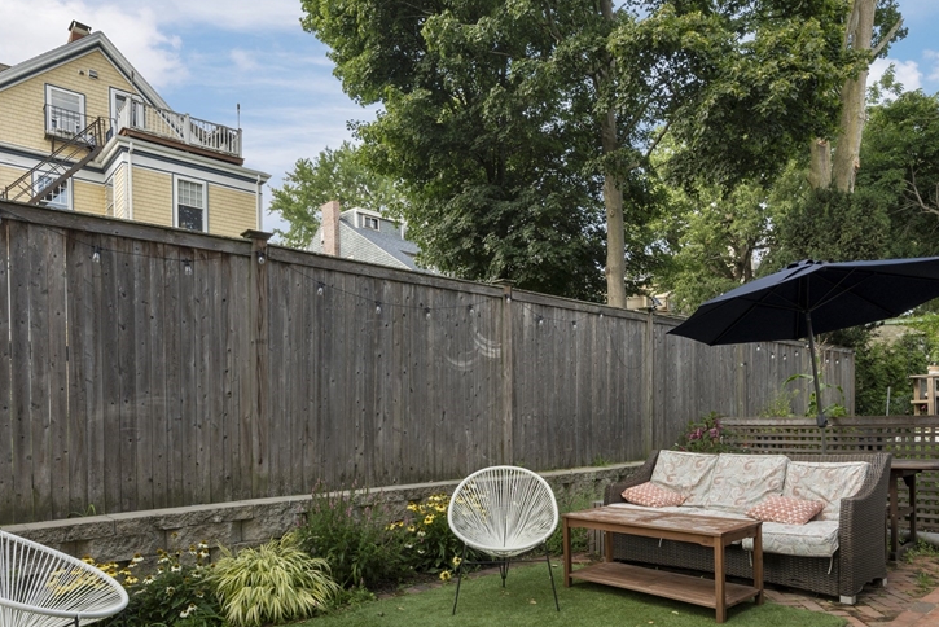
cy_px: 418
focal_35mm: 24
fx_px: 626
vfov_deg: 52.2
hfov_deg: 73.5
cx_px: 522
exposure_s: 1/15
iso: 320
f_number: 11
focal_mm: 17
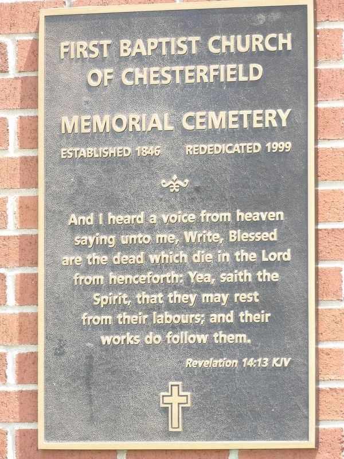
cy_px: 230
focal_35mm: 363
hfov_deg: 4.1
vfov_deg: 5.5
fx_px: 4810
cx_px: 172
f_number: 4.2
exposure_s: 1/100
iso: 102
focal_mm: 65.2
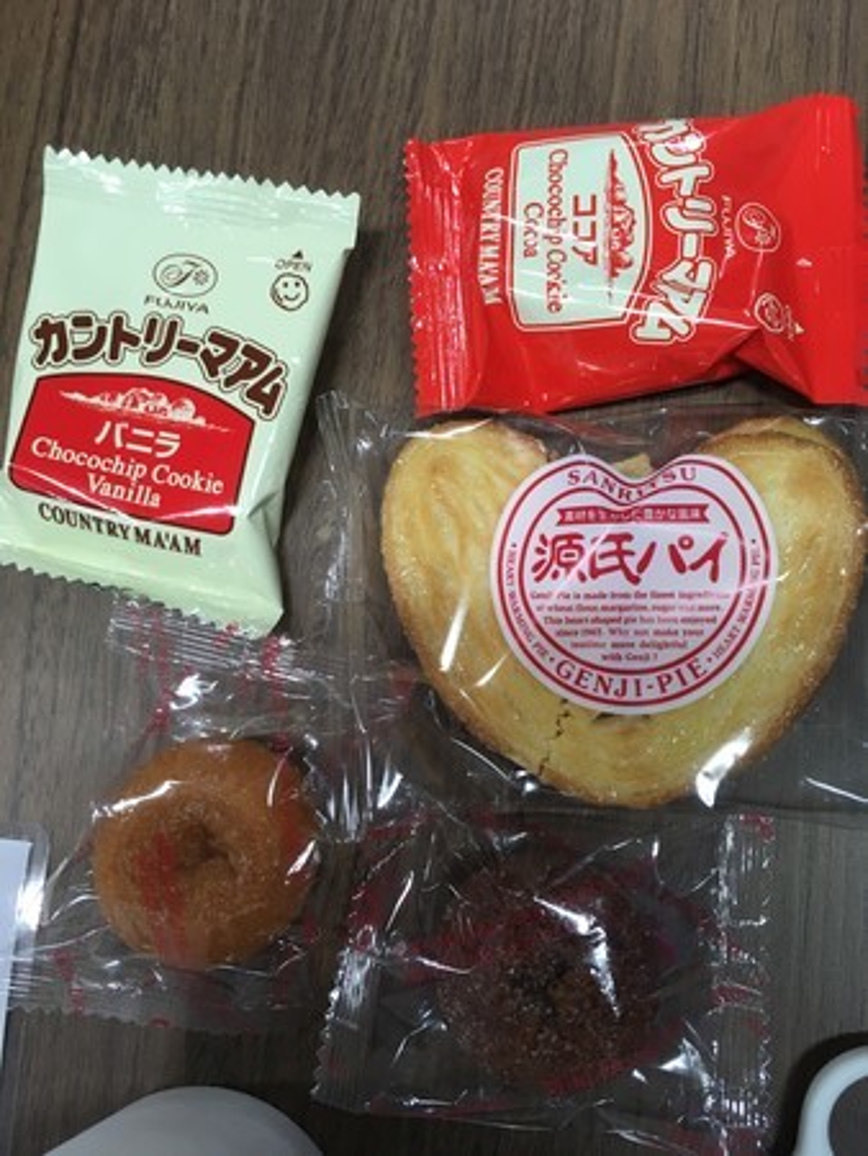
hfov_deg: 48.3
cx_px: 434
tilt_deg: -78.7
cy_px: 578
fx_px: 969
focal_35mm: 29
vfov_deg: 61.6
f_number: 2.2
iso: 40
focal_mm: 4.15
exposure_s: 1/30
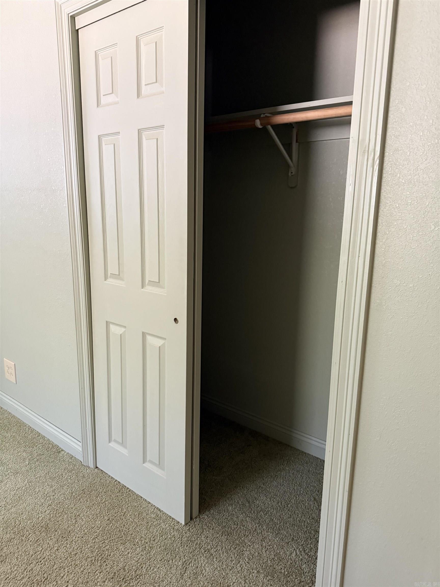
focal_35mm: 24
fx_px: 407
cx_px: 220
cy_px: 294
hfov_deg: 56.8
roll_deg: -2.5
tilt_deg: -9.8
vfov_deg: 71.6
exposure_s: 1/60
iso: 640
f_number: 1.78
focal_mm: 6.76
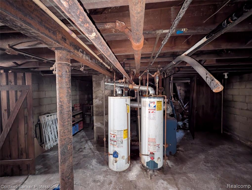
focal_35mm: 13
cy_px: 95
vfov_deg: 90.1
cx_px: 126
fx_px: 95
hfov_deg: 106.1
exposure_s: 1/21.1
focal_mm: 1.95
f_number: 2.2
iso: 2124
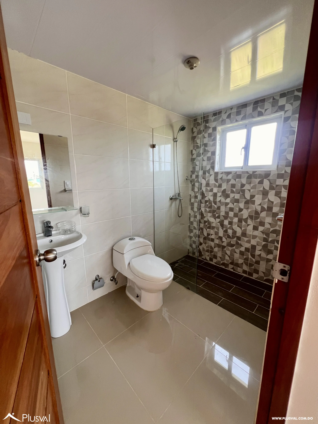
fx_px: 159
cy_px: 212
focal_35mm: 13
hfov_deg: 89.9
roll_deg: -0.3
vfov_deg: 106.2
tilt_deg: -10.2
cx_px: 159
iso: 100
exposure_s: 1/99
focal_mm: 1.57
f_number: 1.8
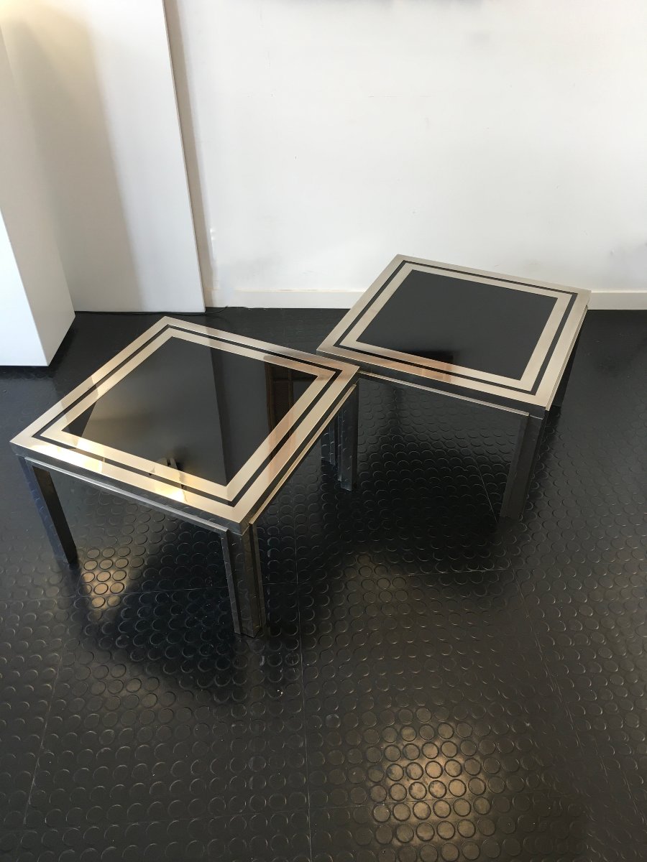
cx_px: 324
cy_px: 431
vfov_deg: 61.7
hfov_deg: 48.2
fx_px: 723
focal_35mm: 29
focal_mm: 4.15
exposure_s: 1/33
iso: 25
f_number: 2.2
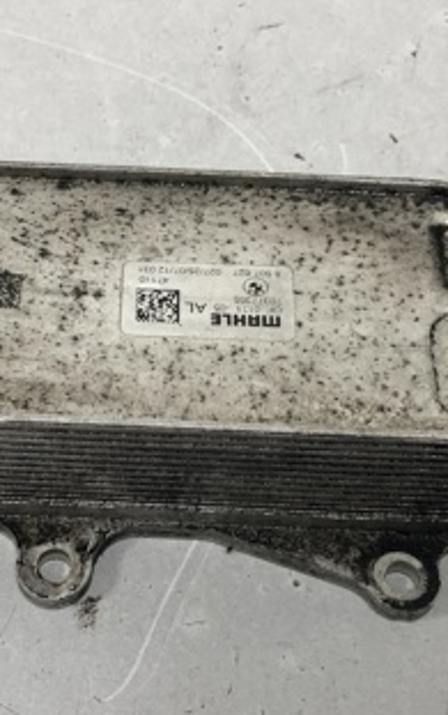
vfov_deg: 33.4
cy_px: 361
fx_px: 1189
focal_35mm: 61
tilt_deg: -55.3
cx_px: 163
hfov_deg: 21.3
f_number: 1.8
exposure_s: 1/33
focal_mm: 4
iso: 40
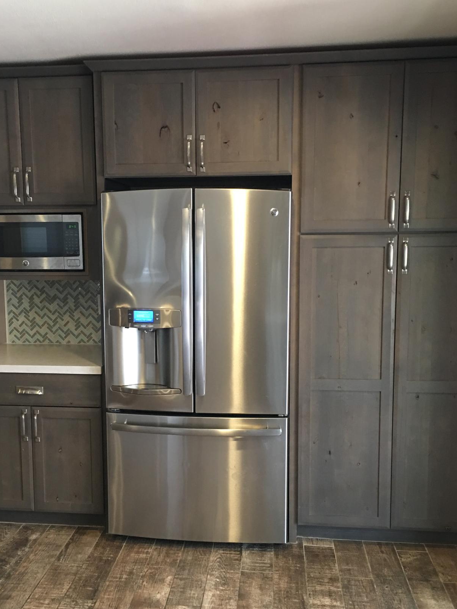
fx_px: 634
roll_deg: +0.1
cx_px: 196
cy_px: 336
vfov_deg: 51.3
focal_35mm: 36
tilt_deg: -8.3
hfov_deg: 39.6
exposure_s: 1/15
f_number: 2.2
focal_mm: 4.15
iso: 80
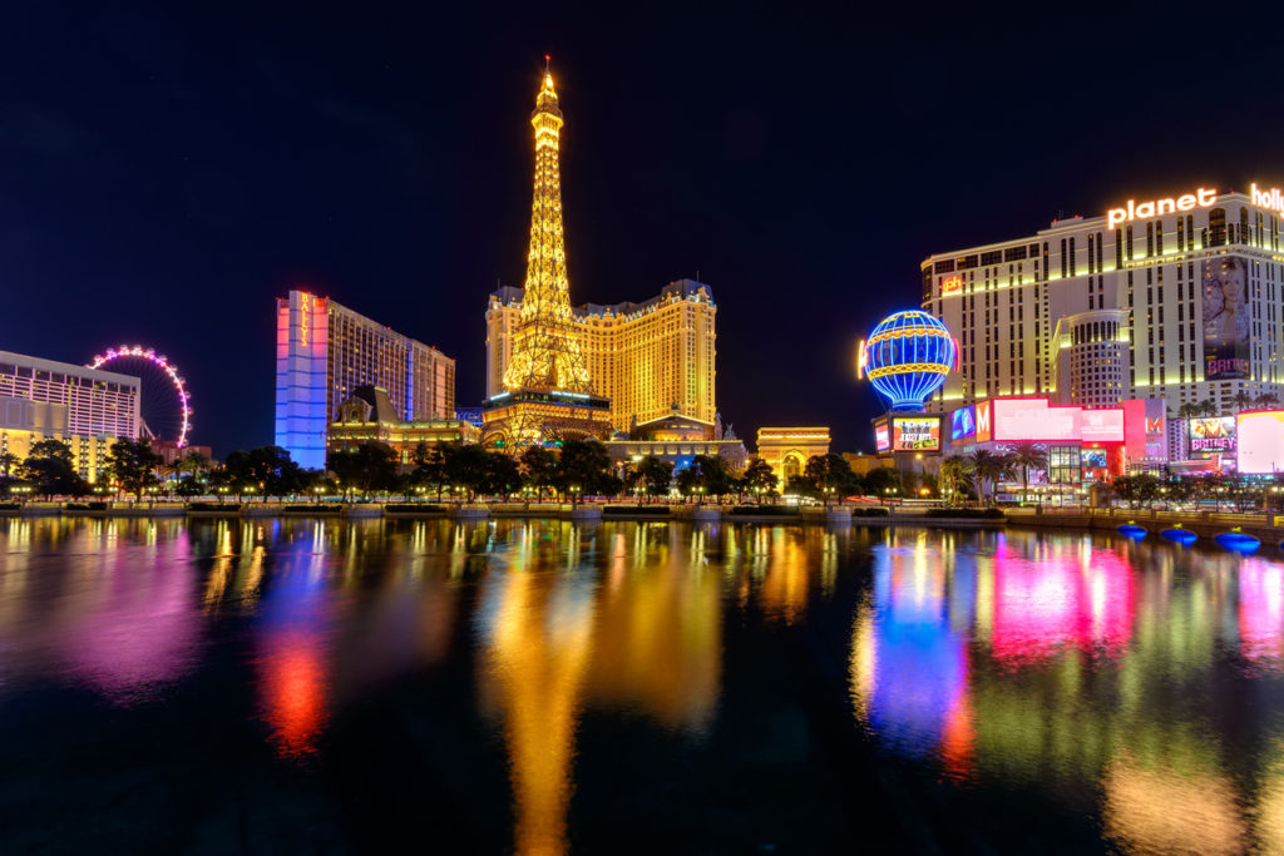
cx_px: 642
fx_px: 571
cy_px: 428
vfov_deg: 73.8
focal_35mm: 16
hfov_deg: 96.7
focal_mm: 16
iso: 100
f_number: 13
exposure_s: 8
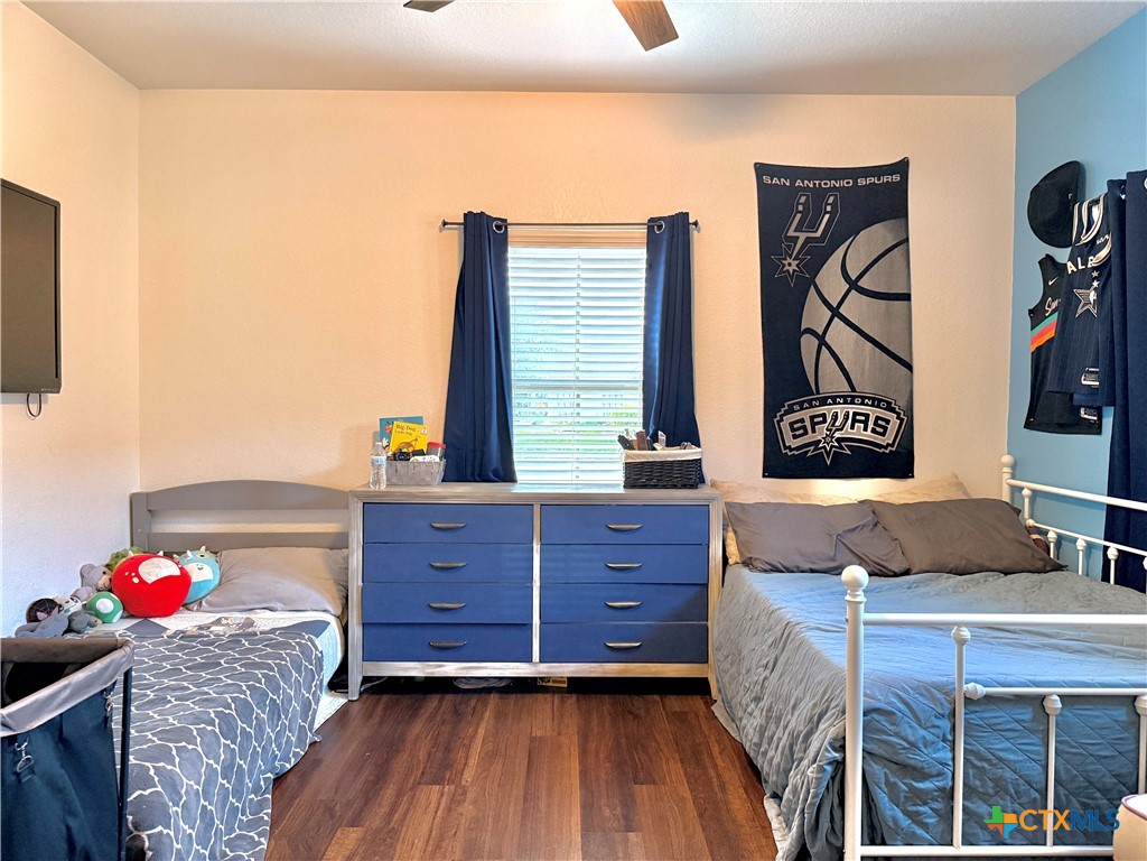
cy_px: 430
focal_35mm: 24
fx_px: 795
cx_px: 574
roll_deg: -0.5
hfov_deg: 71.6
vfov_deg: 56.8
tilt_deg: -1.5
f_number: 1.78
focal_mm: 6.76
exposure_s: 1/60
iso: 400
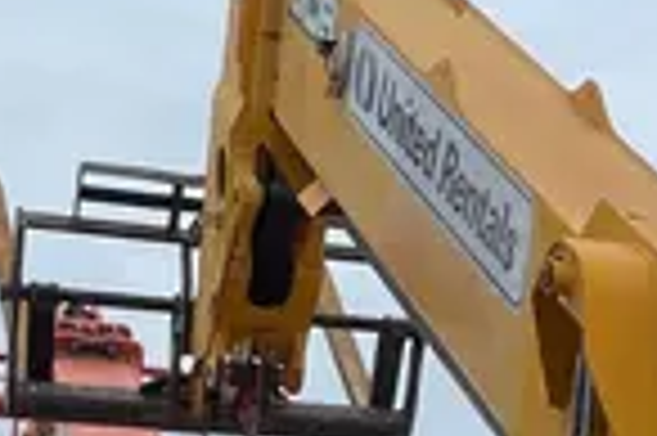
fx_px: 2479
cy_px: 973
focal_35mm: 136
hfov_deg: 14.5
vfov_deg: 9.2
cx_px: 842
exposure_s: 1/3205
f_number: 1.6
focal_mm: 4.2
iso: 32
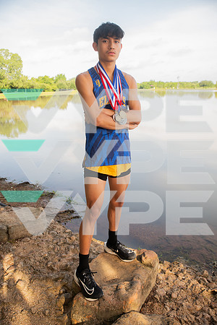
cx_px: 108
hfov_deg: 43.6
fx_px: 271
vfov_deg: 61.9
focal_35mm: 30
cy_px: 162
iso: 250
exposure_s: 1/400
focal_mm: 30
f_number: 4.5
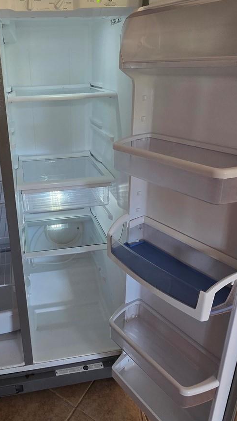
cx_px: 64
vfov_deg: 71.8
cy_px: 196
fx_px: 291
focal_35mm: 26
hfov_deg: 43.2
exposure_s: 1/120
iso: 250
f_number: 1.9
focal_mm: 2.2
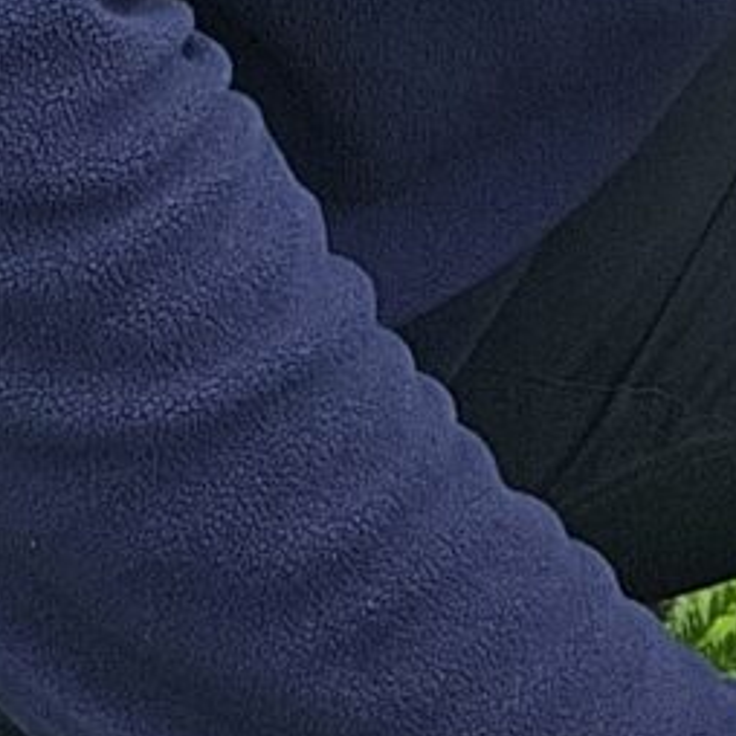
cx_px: 1510
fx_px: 4186
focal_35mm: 174
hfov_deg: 9.4
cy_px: -1394
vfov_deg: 8.6
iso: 25
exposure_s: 1/276
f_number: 2.2
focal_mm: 3.3
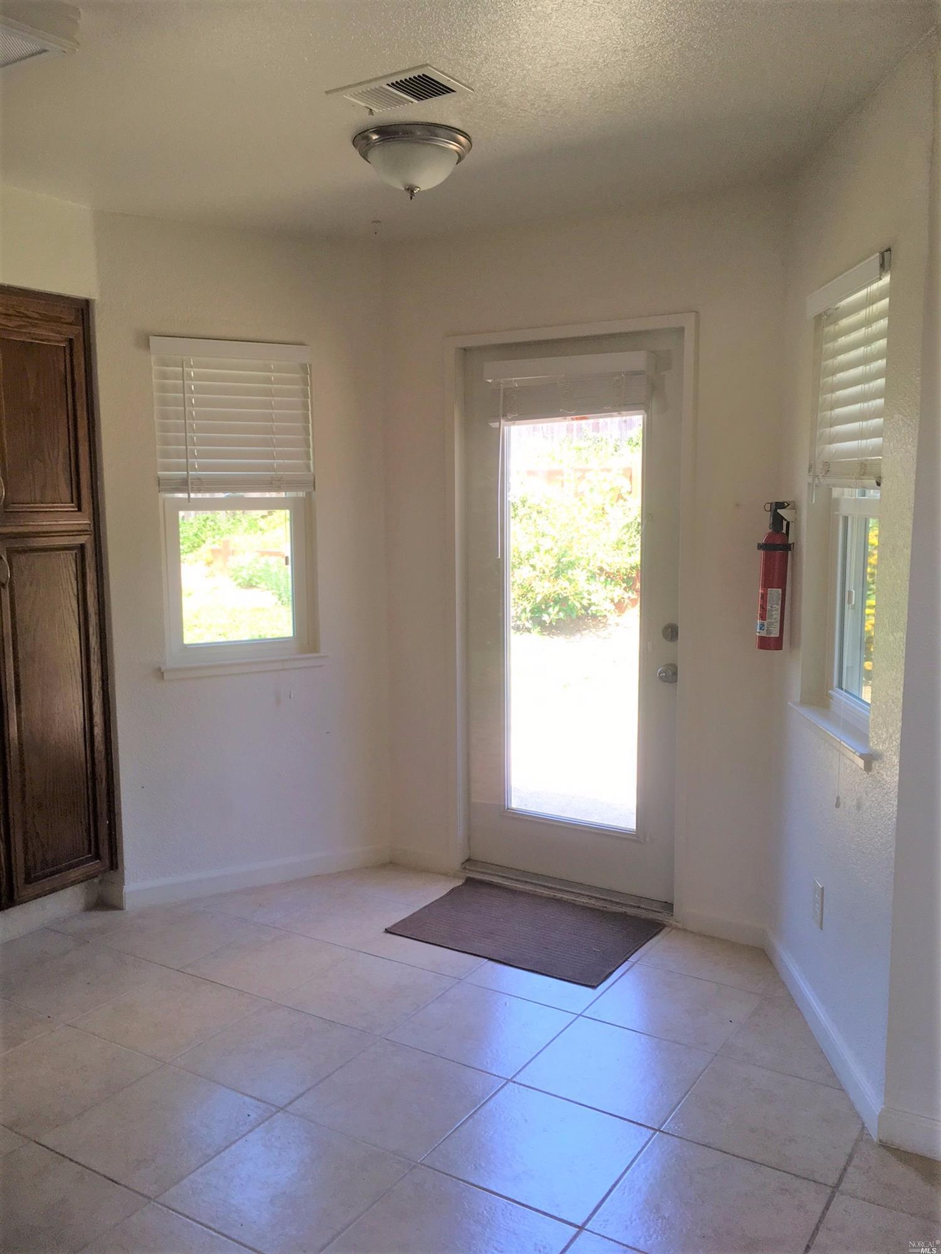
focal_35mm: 29
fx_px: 1051
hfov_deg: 48.2
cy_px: 627
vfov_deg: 61.7
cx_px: 470
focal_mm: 4.15
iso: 32
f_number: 2.2
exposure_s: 1/60
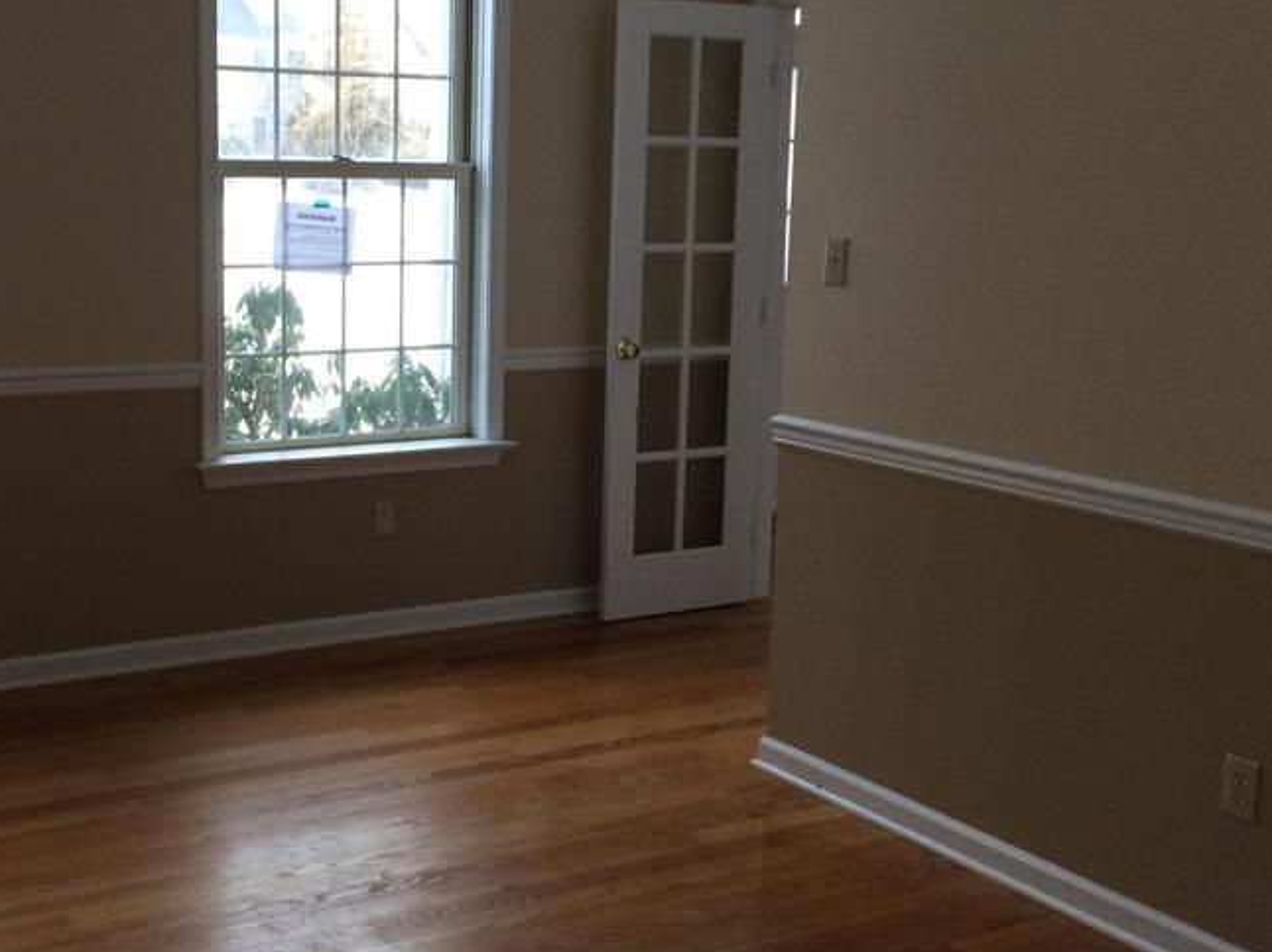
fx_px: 1690
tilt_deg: -9.8
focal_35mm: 46
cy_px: 407
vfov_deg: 31.5
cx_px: 463
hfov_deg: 40.9
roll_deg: -0.3
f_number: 2.2
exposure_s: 1/30
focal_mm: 4.15
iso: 50
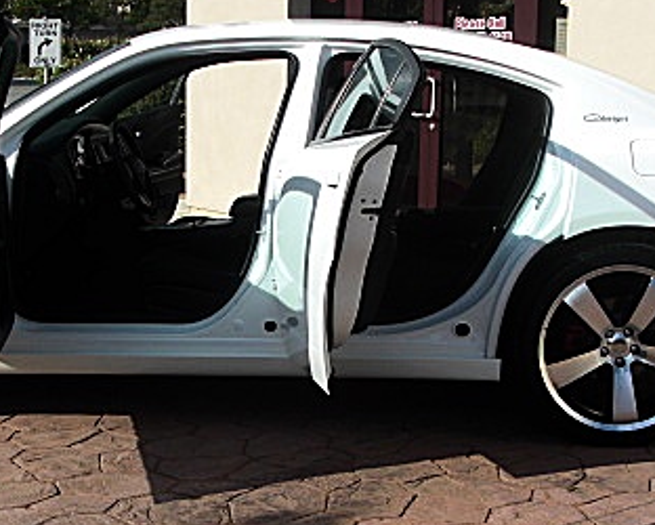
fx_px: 1397
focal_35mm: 72
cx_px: 279
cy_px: 372
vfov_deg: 21.2
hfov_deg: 26.4
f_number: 7.9
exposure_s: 1/125
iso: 50
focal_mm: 6.3
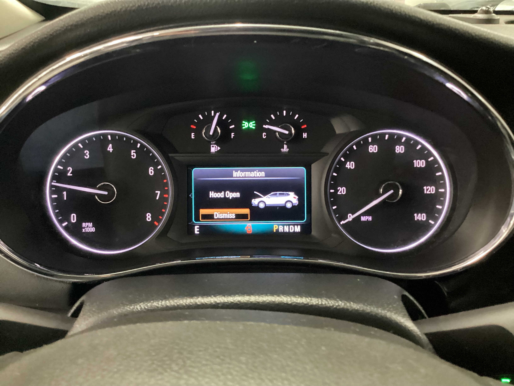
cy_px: 193
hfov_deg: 58.4
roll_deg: -1.5
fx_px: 460
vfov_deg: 45.4
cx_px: 257
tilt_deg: -25.9
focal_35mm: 31
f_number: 2.4
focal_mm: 3.3
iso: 800
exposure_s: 1/20
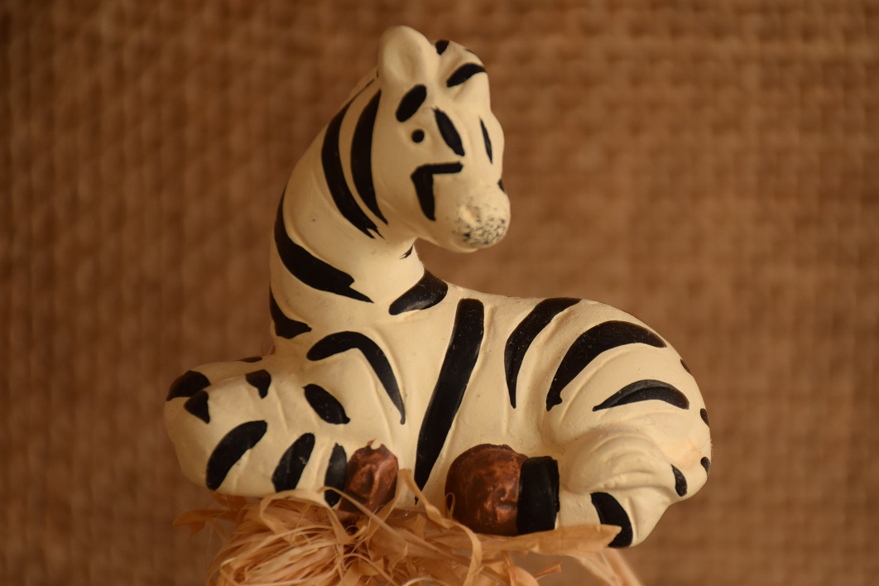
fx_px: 6519
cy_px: 342
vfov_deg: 5.1
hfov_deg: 7.7
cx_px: 542
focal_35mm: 267
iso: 320
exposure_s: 1/25
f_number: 5.6
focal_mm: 140
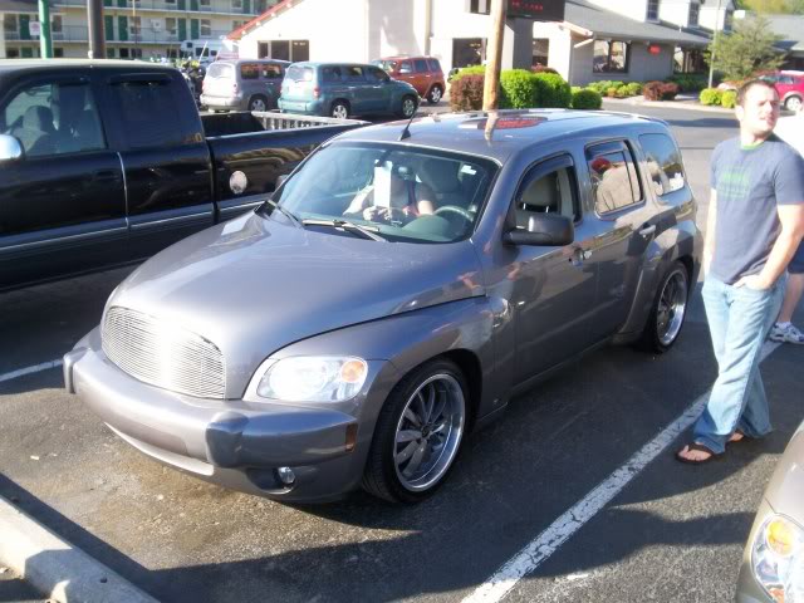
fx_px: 836
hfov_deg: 51.4
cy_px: 302
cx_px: 402
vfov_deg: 39.7
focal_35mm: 36
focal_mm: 5.9
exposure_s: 1/166
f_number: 4.5
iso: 100
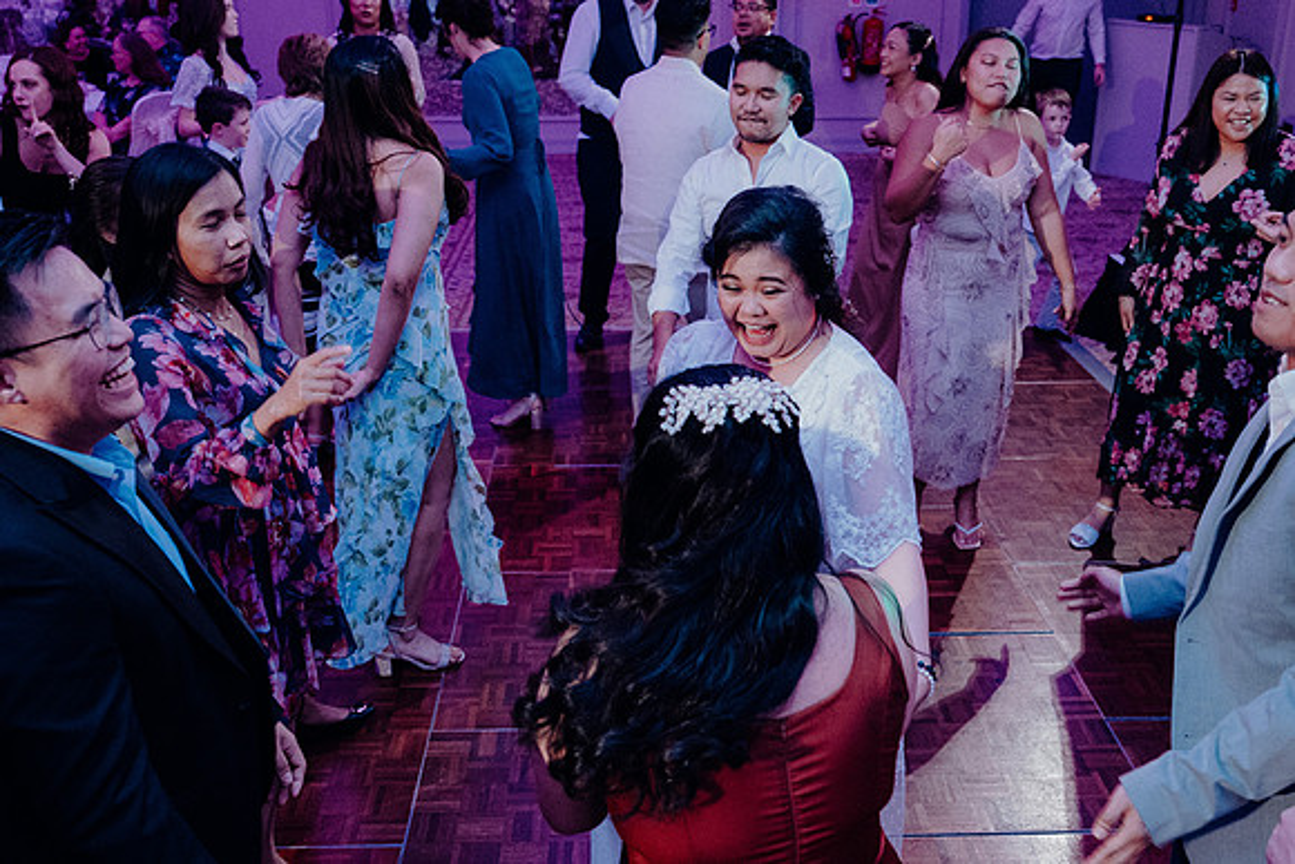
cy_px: 432
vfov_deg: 36.9
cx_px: 648
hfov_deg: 53.1
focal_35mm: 36
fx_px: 1295
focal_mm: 24
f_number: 3.5
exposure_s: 1/160
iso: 3200
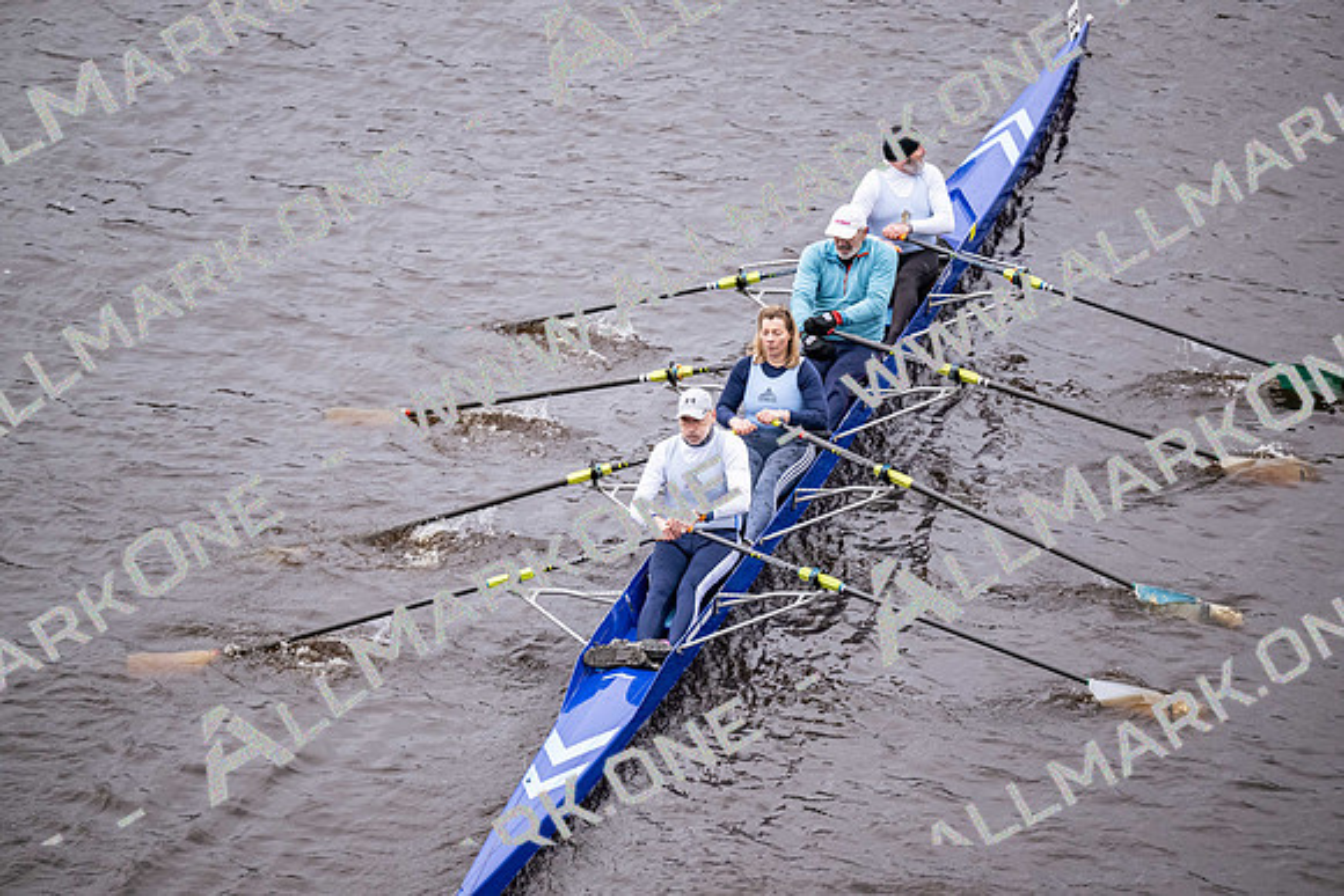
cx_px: 672
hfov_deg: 10.3
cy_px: 448
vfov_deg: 6.9
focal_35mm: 200
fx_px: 7468
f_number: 2.8
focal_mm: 200
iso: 3600
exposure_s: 1/2000
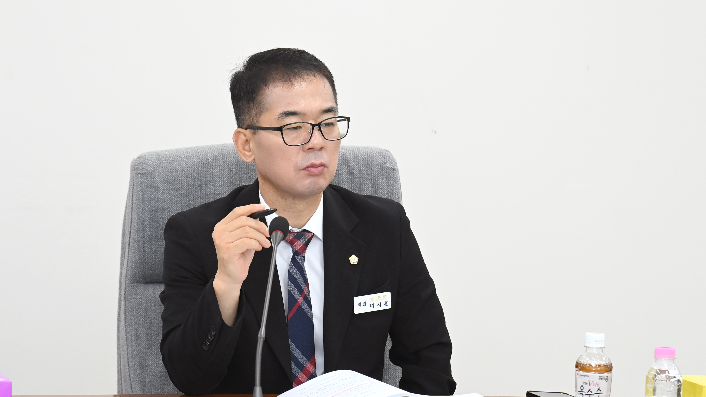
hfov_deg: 15.7
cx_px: 335
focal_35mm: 137
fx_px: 2565
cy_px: 238
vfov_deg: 8.9
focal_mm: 120
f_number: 6.3
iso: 3200
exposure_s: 1/250
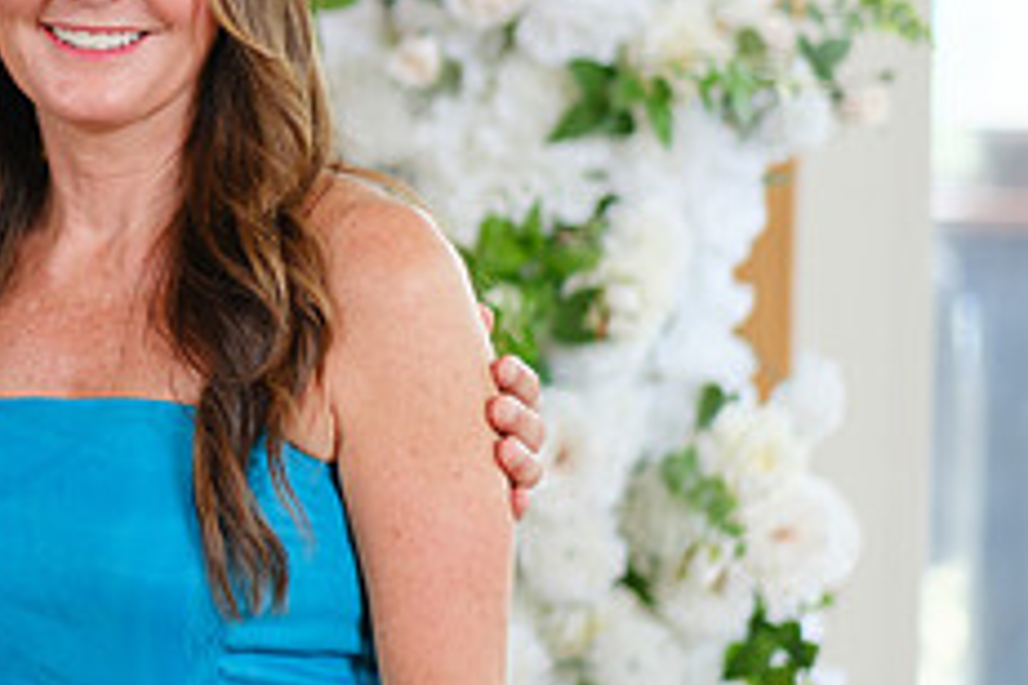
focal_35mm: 211
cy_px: 158
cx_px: -165
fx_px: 6025
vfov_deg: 6.5
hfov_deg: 9.6
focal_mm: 56
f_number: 1.6
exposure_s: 1/250
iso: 250
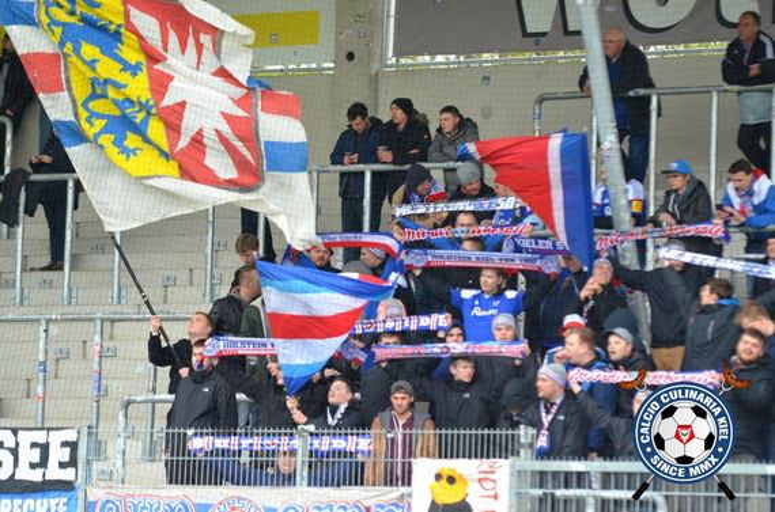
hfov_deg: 9.5
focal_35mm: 218
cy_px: 256
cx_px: 388
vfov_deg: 6.3
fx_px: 4671
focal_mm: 145
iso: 1600
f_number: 2.8
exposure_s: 1/500
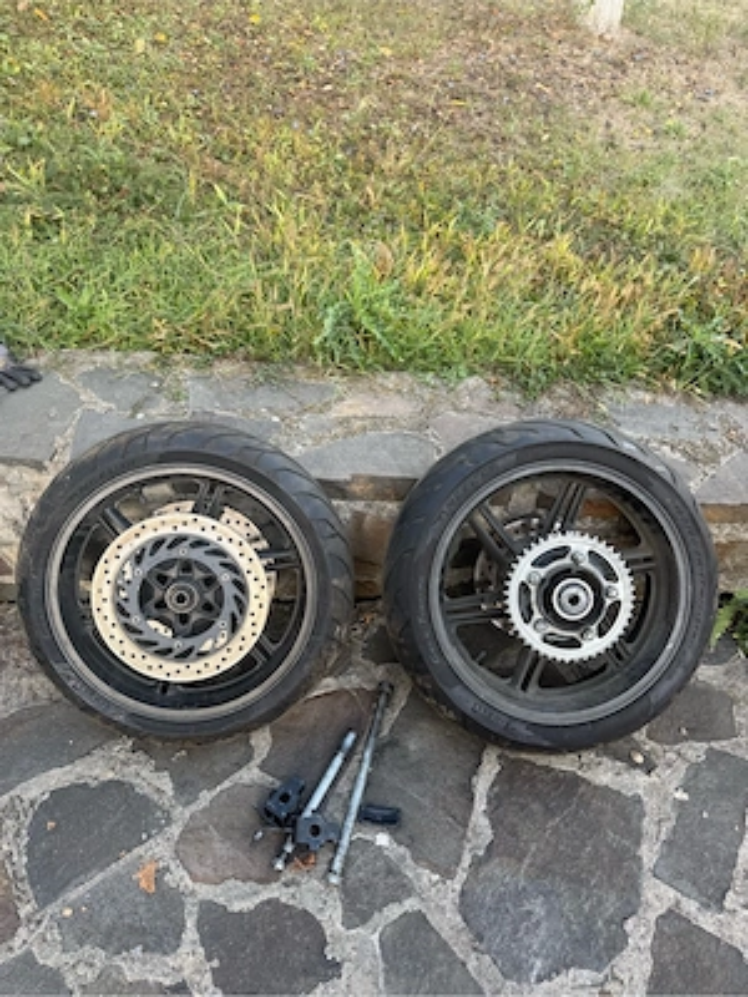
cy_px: 498
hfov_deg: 56.8
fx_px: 691
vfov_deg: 71.6
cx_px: 374
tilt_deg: -45.8
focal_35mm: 24
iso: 64
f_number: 1.78
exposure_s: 1/121
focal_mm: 6.76
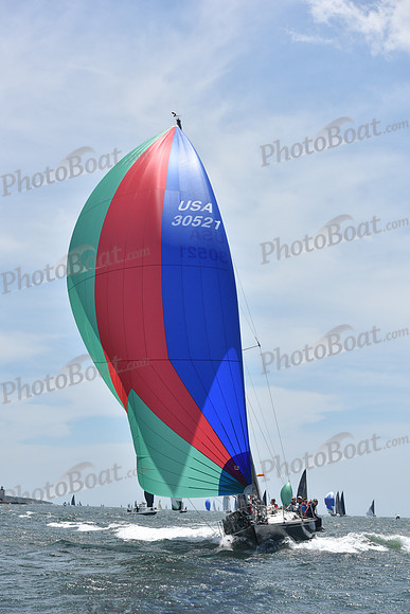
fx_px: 1195
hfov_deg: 19.5
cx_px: 205
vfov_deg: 28.8
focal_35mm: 70
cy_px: 307
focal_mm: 70
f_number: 8
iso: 250
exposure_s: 1/1250
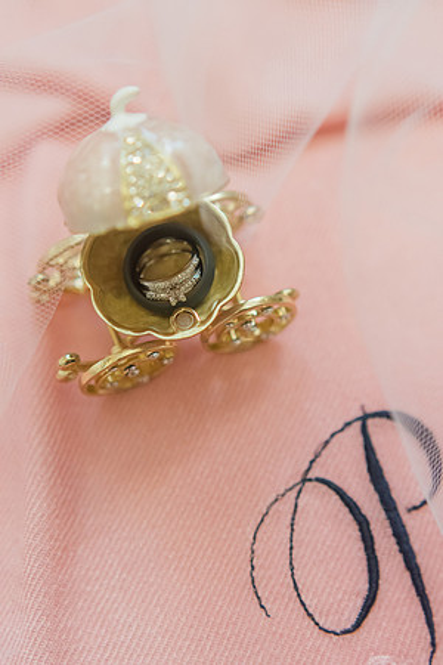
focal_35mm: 52
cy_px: 332
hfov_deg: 25.8
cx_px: 222
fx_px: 969
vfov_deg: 37.9
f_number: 2.2
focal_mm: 35
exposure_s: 1/160
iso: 1000
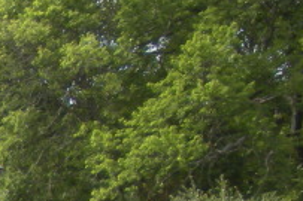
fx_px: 1589
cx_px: -402
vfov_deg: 6.8
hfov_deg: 9.7
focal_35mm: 189
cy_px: 520
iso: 88
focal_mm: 6.3
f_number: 3.5
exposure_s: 1/298
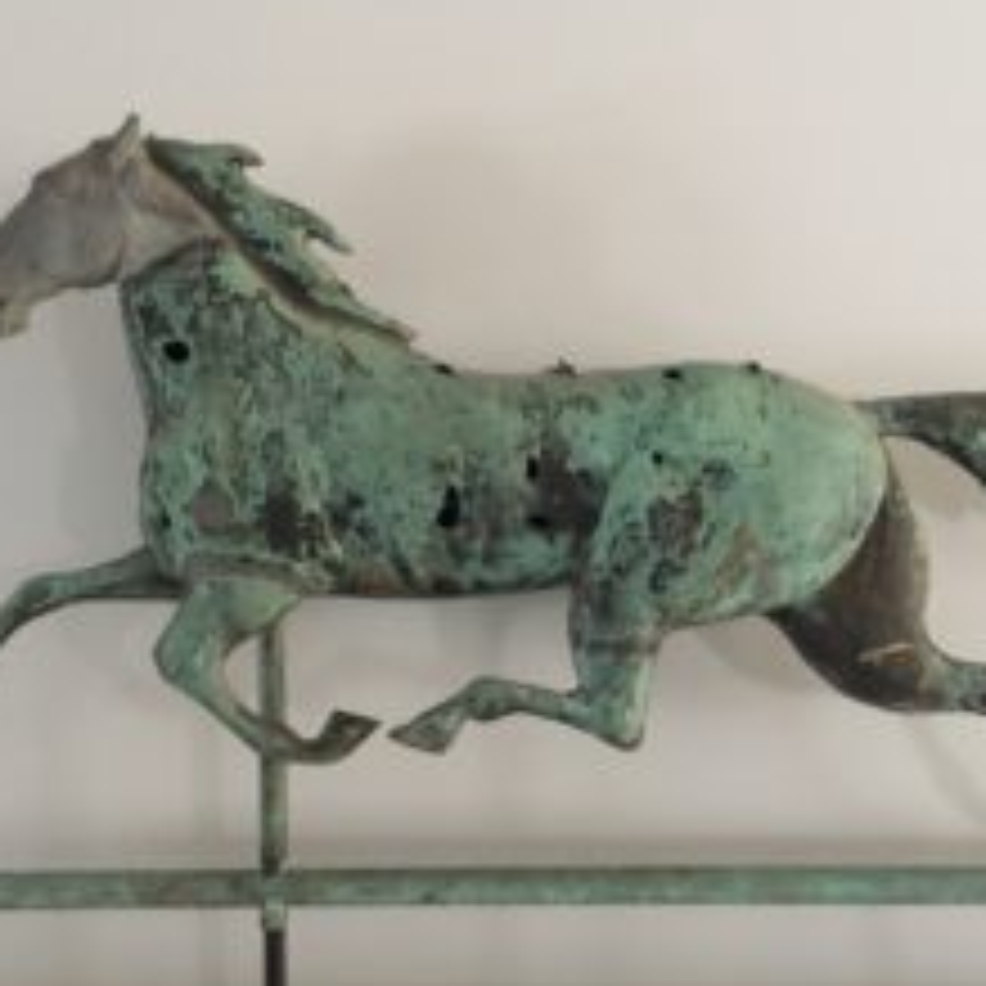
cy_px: 509
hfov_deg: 38.3
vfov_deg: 38.3
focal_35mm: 44
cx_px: 538
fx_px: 1418
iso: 100
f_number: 2.2
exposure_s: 1/4
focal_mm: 4.15
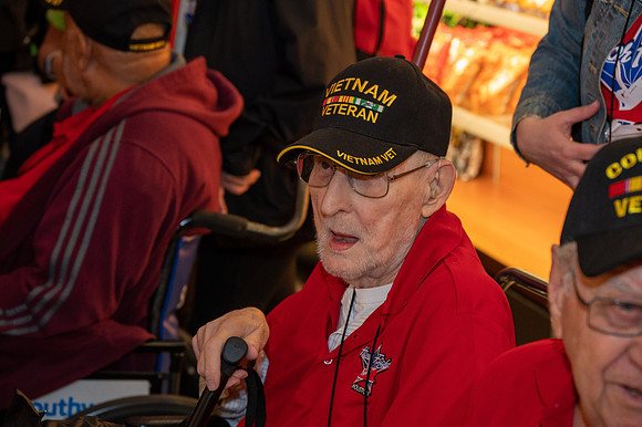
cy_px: 214
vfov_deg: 13.8
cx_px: 321
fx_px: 1764
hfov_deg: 20.6
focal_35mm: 99
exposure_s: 1/100
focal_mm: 99
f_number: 6.3
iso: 2000
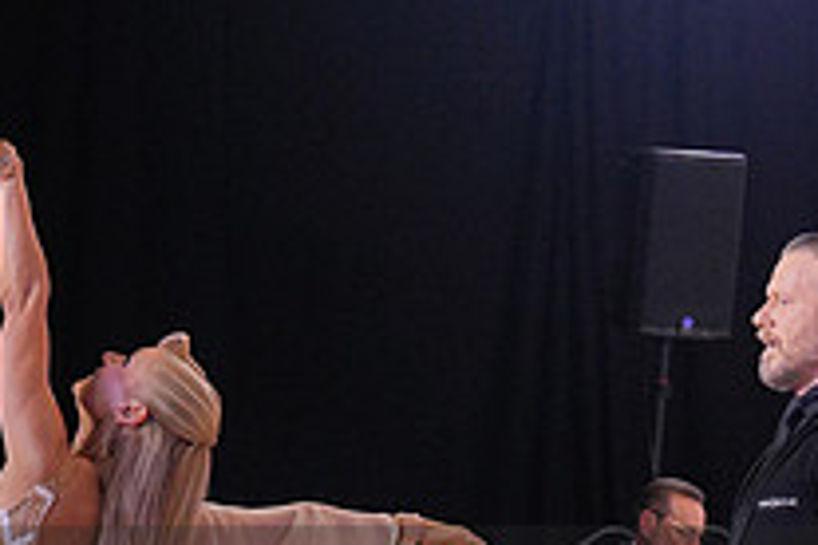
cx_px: 389
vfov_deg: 7.0
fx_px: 4453
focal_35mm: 196
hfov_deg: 10.5
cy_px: 660
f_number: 4
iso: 2000
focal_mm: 70
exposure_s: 1/500
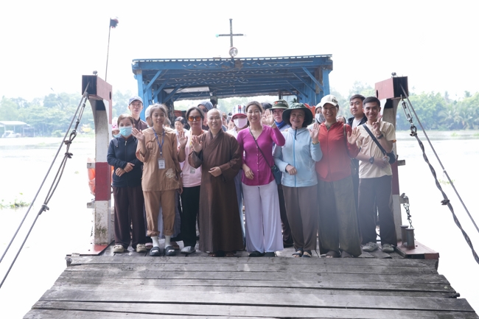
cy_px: 160
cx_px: 240
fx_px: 638
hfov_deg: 41.1
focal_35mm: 48
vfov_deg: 28.1
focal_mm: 48
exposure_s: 1/200
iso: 200
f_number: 4.5
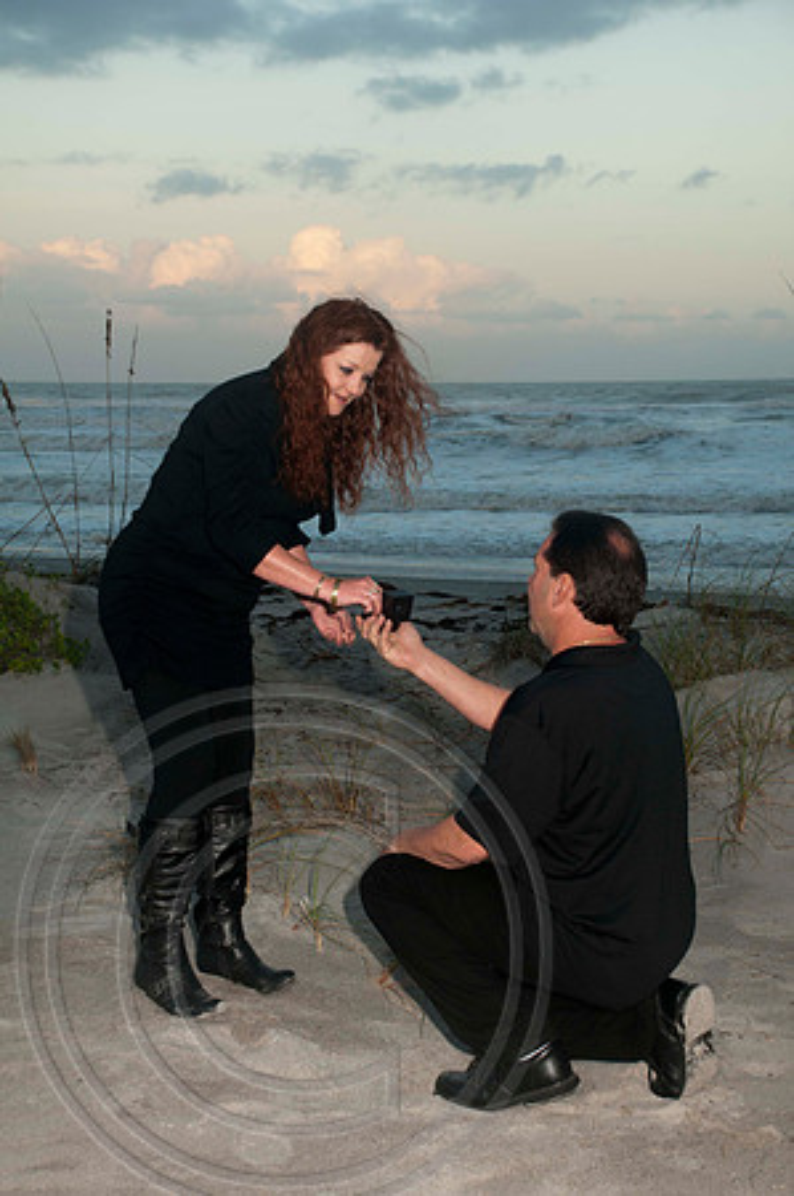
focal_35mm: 66
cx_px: 397
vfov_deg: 30.5
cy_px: 598
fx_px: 2188
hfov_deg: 20.6
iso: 100
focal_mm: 44
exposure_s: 1/80
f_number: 5.6
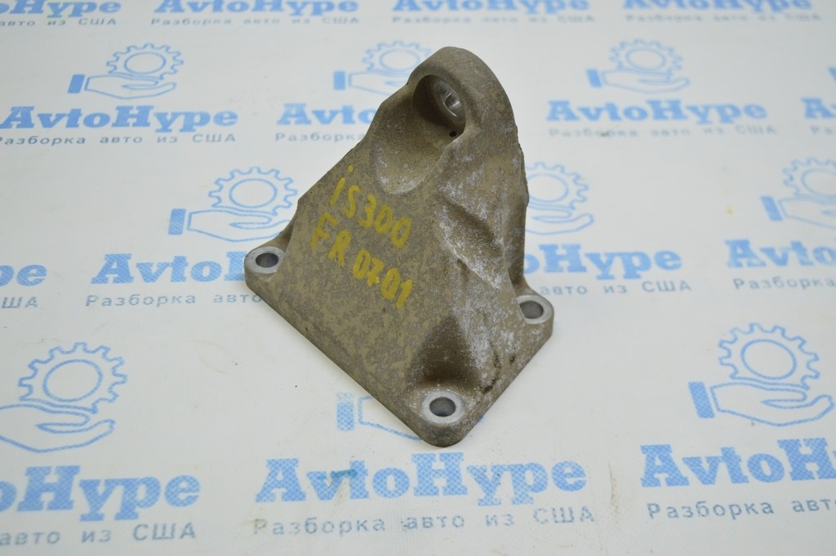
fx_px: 1114
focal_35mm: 48
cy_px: 278
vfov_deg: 28.0
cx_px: 418
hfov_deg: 41.1
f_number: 4.5
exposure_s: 1/60
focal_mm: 32
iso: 400
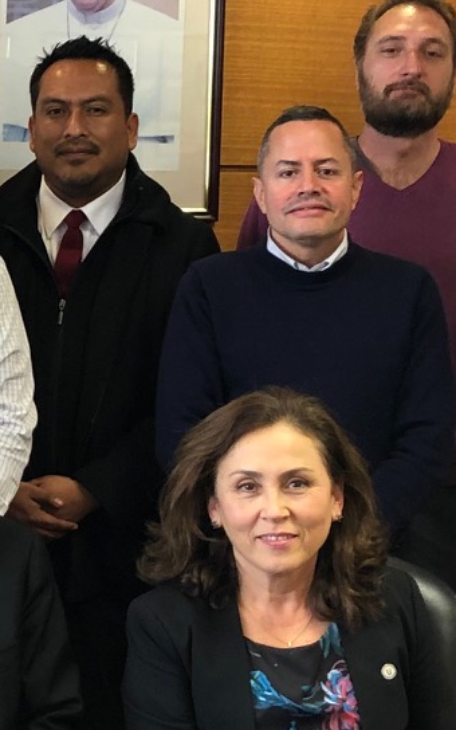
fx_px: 2187
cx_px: -267
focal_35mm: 110
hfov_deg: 11.3
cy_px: 350
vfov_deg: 18.9
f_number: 1.8
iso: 40
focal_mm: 3.99
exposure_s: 1/14
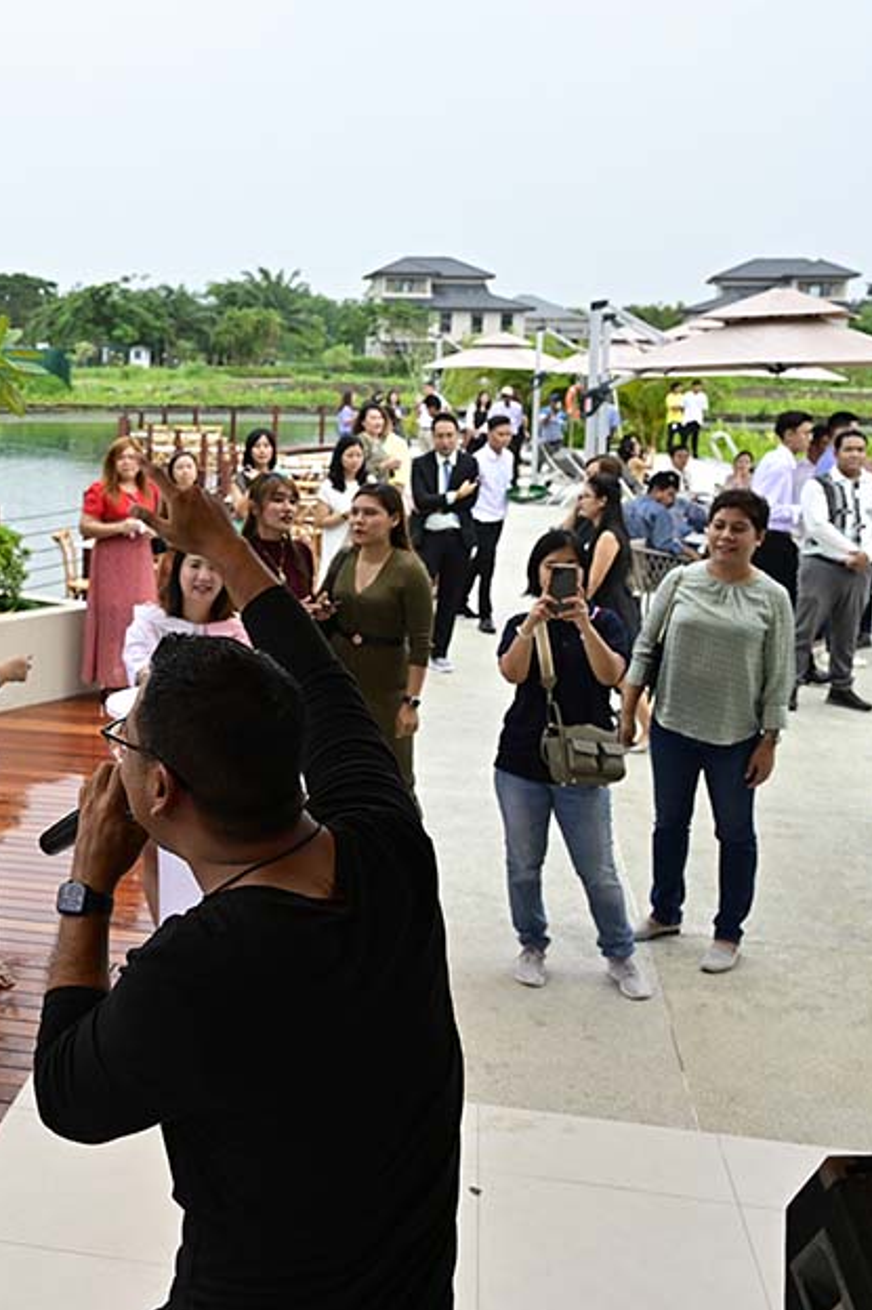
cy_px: 654
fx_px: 1345
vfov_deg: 51.9
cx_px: 92
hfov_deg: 34.0
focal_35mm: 37
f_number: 5
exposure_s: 1/200
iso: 640
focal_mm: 24
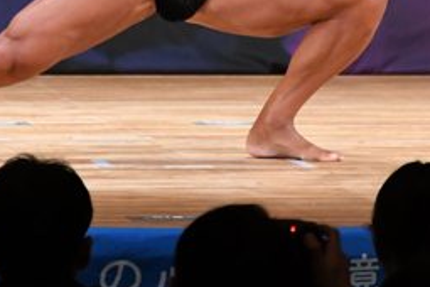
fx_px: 9806
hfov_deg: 2.5
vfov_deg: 1.7
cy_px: -123
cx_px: 202
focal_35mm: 821
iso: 3200
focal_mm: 180
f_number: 5.6
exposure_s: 1/400
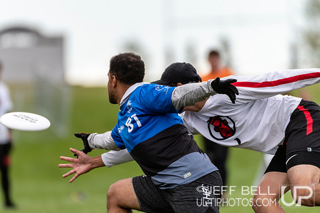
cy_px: 90
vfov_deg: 2.0
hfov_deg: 3.0
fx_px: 6144
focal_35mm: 691
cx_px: 136
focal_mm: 400
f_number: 4
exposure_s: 1/1250
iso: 280
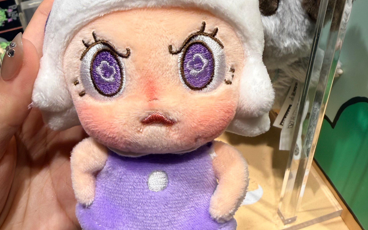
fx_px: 471
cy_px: 106
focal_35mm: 47
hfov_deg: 42.4
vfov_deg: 27.4
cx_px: 144
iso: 40
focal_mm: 2.22
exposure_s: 1/177
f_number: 2.2
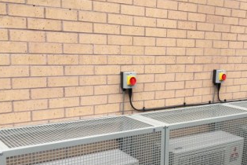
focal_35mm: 49
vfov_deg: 27.3
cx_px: 177
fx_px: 336
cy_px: 112
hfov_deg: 39.5
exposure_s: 1/581
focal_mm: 4.15
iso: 32
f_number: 2.2
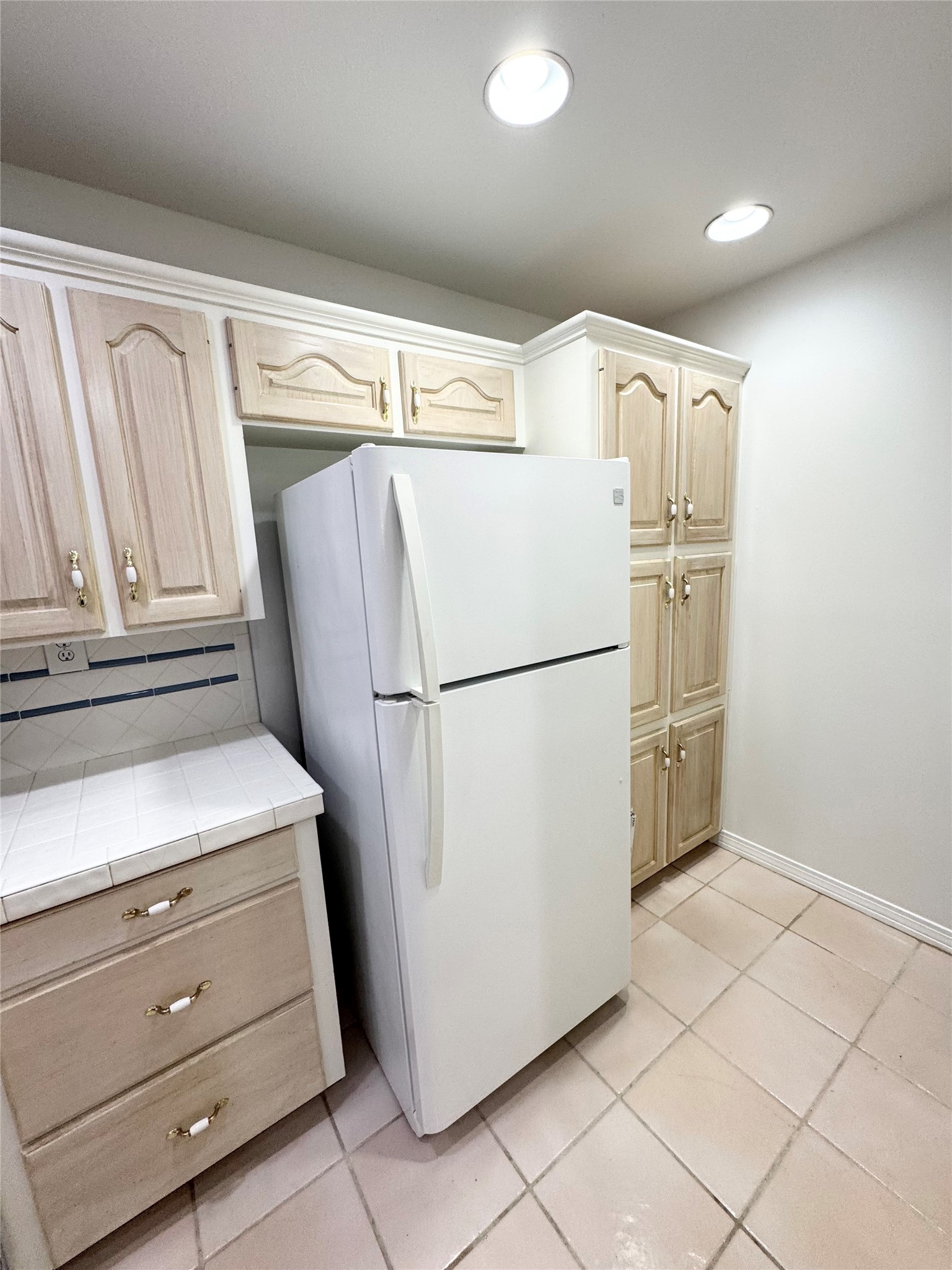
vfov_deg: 102.1
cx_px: 476
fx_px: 513
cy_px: 635
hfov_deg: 85.7
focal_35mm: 14
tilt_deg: -10.2
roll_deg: +3.4
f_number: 2.2
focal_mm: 2.22
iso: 125
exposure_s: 1/120
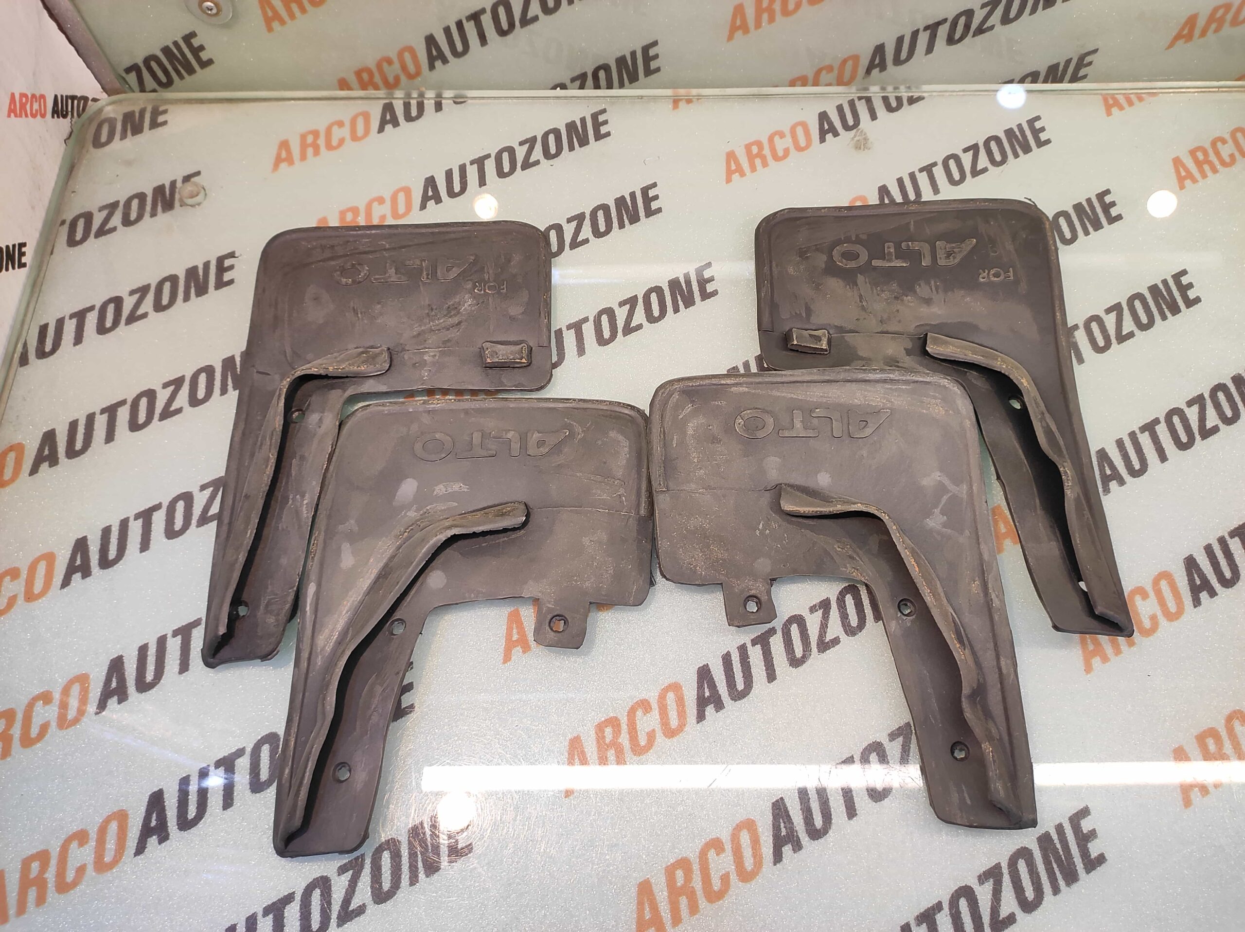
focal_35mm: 17
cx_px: 622
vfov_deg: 74.7
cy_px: 466
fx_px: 611
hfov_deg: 91.1
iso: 199
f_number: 1.79
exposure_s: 1/33
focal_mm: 4.74
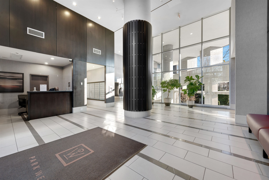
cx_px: 134
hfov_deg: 104.2
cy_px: 90
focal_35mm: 14
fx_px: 105
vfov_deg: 81.2
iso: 100
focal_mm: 14
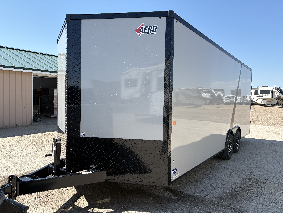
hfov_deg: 67.3
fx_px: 213
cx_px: 142
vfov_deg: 53.1
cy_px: 106
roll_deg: -1.7
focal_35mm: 26
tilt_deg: -3.3
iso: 50
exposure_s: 1/2075
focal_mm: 5.96
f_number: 1.6
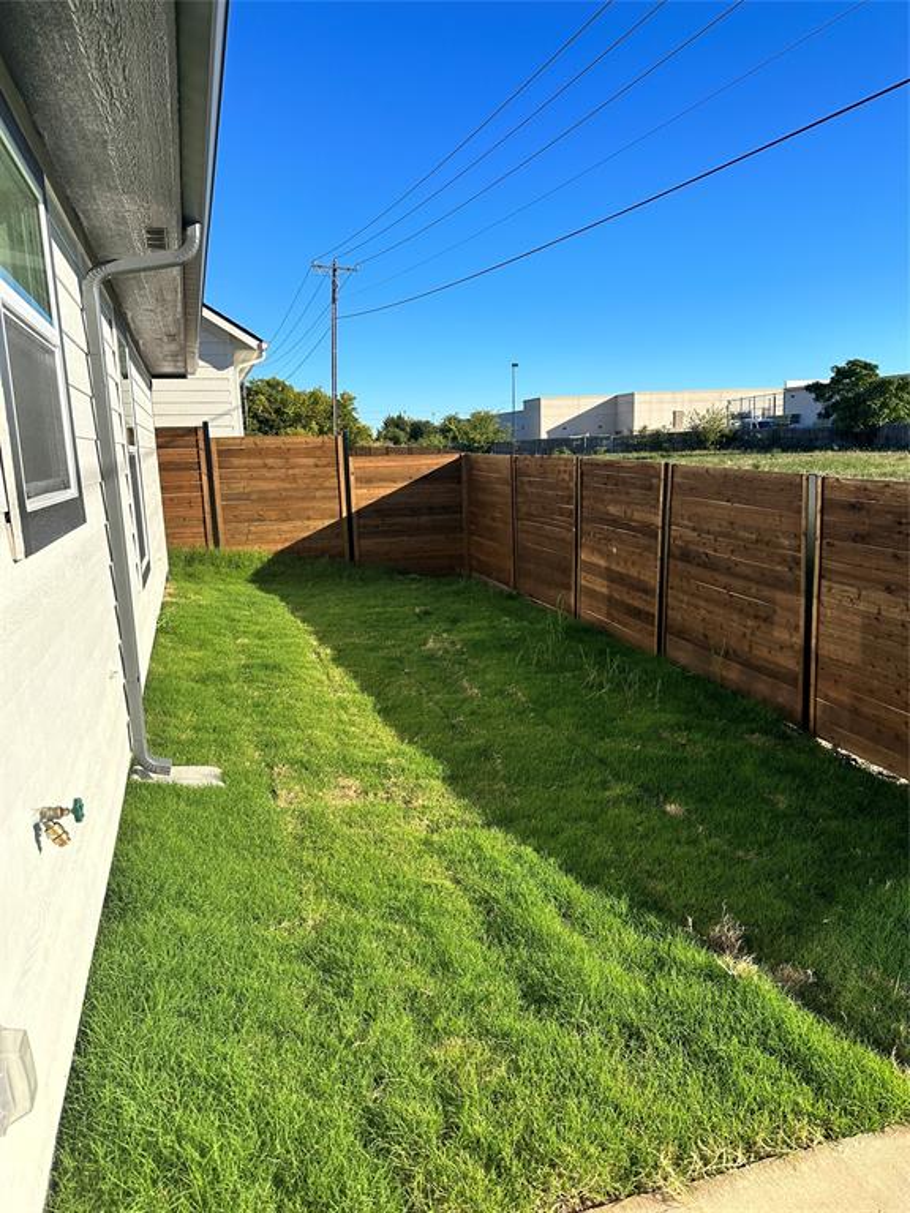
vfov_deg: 71.6
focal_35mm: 24
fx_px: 841
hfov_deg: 56.8
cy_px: 606
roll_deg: +2.0
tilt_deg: -11.0
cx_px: 455
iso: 80
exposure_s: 1/3247
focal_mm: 6.86
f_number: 1.78
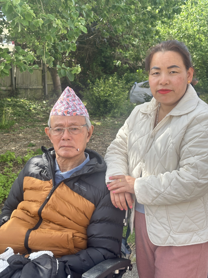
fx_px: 385
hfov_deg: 30.3
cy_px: 139
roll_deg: -0.5
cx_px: 104
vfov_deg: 39.7
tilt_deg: -9.4
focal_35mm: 48
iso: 64
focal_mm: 6.86
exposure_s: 1/1497
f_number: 1.78
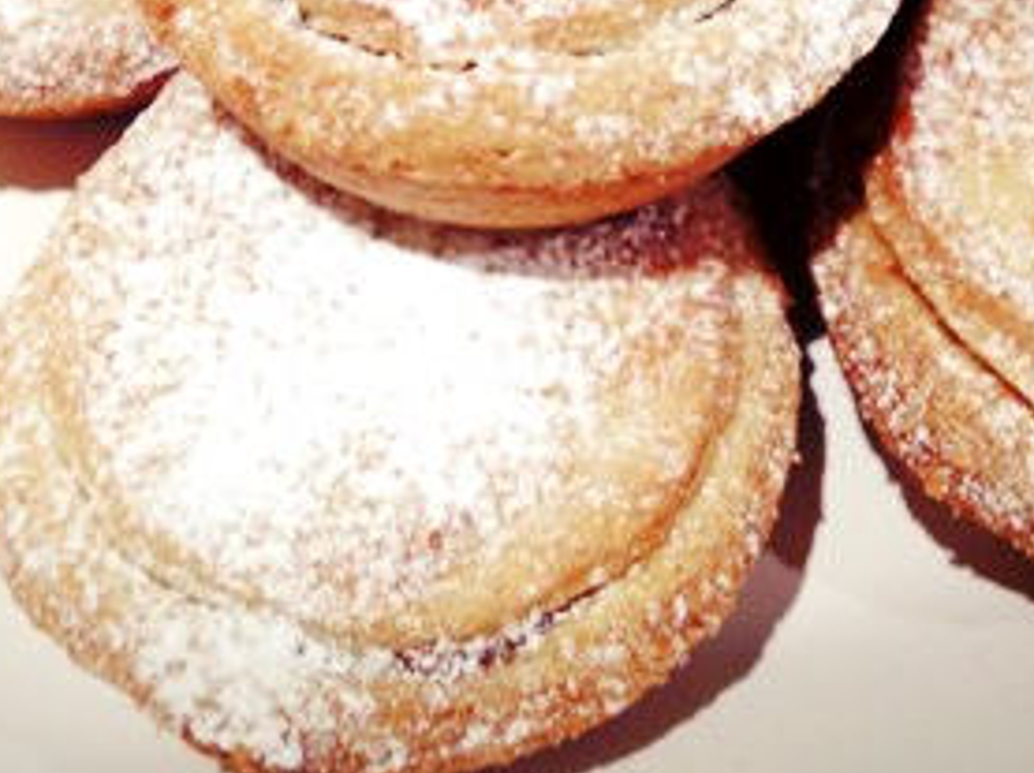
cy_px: -93
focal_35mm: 81
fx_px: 2416
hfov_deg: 24.1
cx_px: 575
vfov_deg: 17.5
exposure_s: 1/20
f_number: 2.4
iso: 64
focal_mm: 4.28
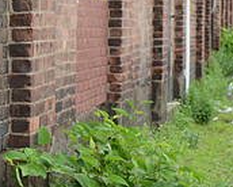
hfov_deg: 12.4
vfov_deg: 10.6
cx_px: -125
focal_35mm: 147
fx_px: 1012
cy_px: 100
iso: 500
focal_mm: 31
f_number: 8
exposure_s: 1/125
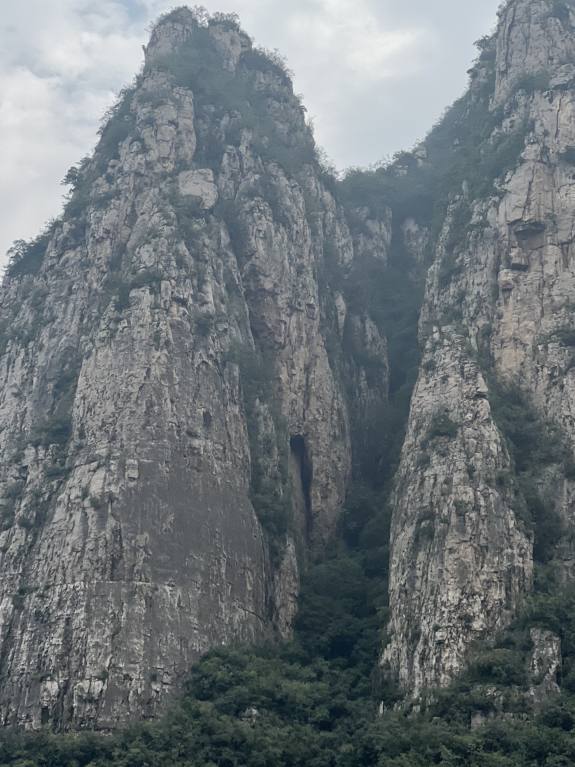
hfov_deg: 16.6
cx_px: 296
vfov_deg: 22.0
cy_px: 344
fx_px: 1971
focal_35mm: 89
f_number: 2.8
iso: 32
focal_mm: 9
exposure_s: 1/827
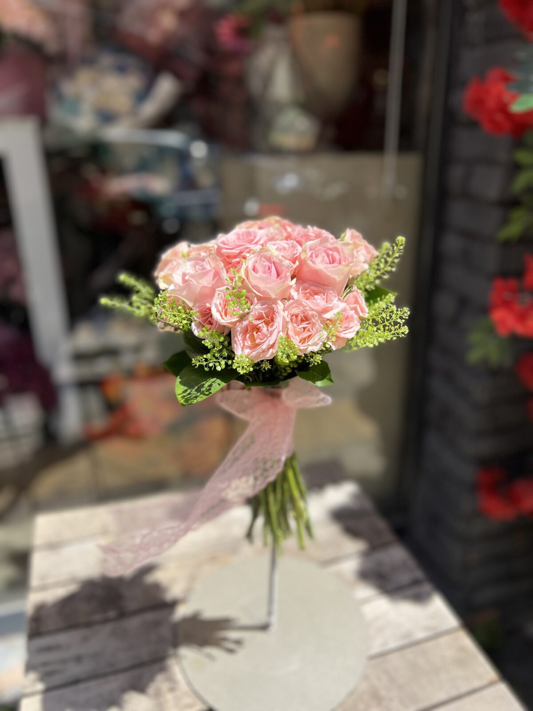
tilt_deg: -19.7
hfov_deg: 53.1
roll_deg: +1.1
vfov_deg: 67.3
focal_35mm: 26
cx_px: 266
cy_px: 356
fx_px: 534
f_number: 1.5
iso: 50
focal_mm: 5.7
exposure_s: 1/3571
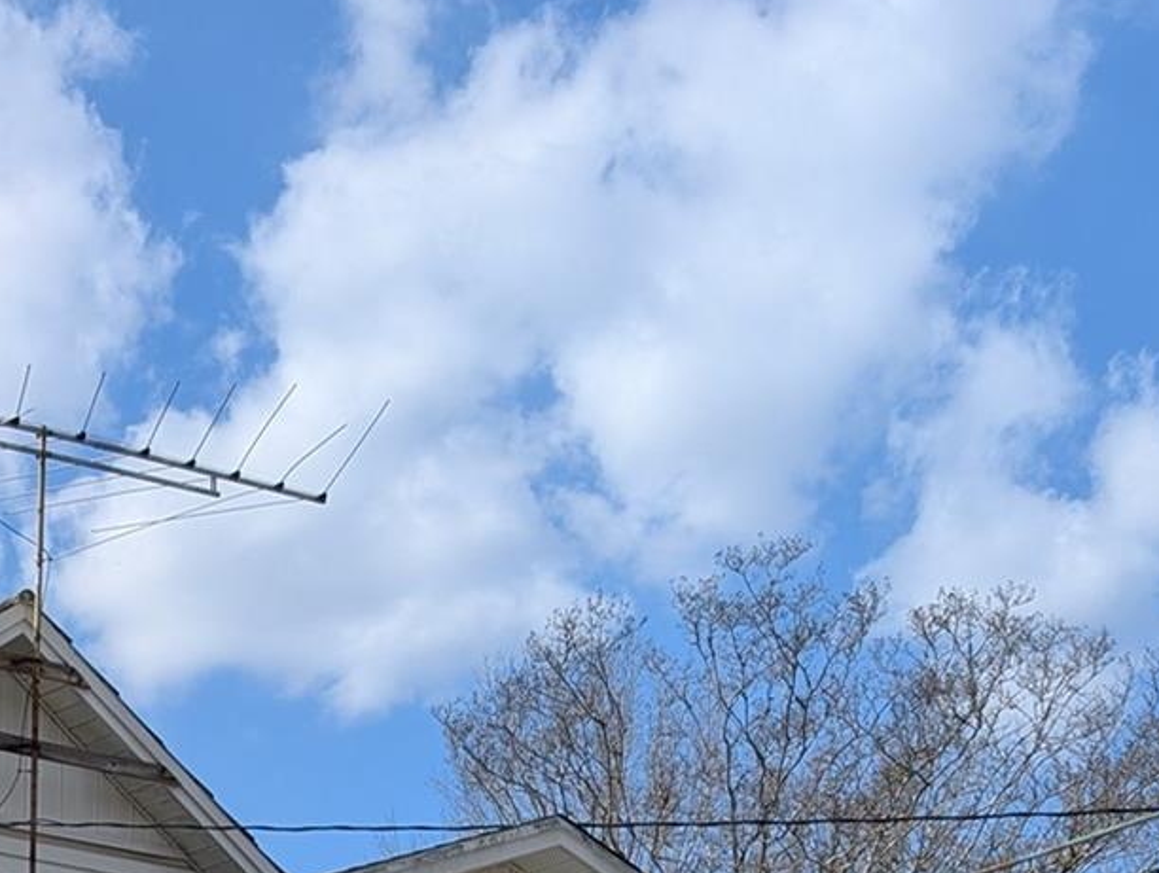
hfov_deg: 22.6
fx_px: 2683
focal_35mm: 80
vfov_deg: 16.7
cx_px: -189
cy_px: 1333
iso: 21
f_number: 1.68
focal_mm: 6.9
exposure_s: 1/1497
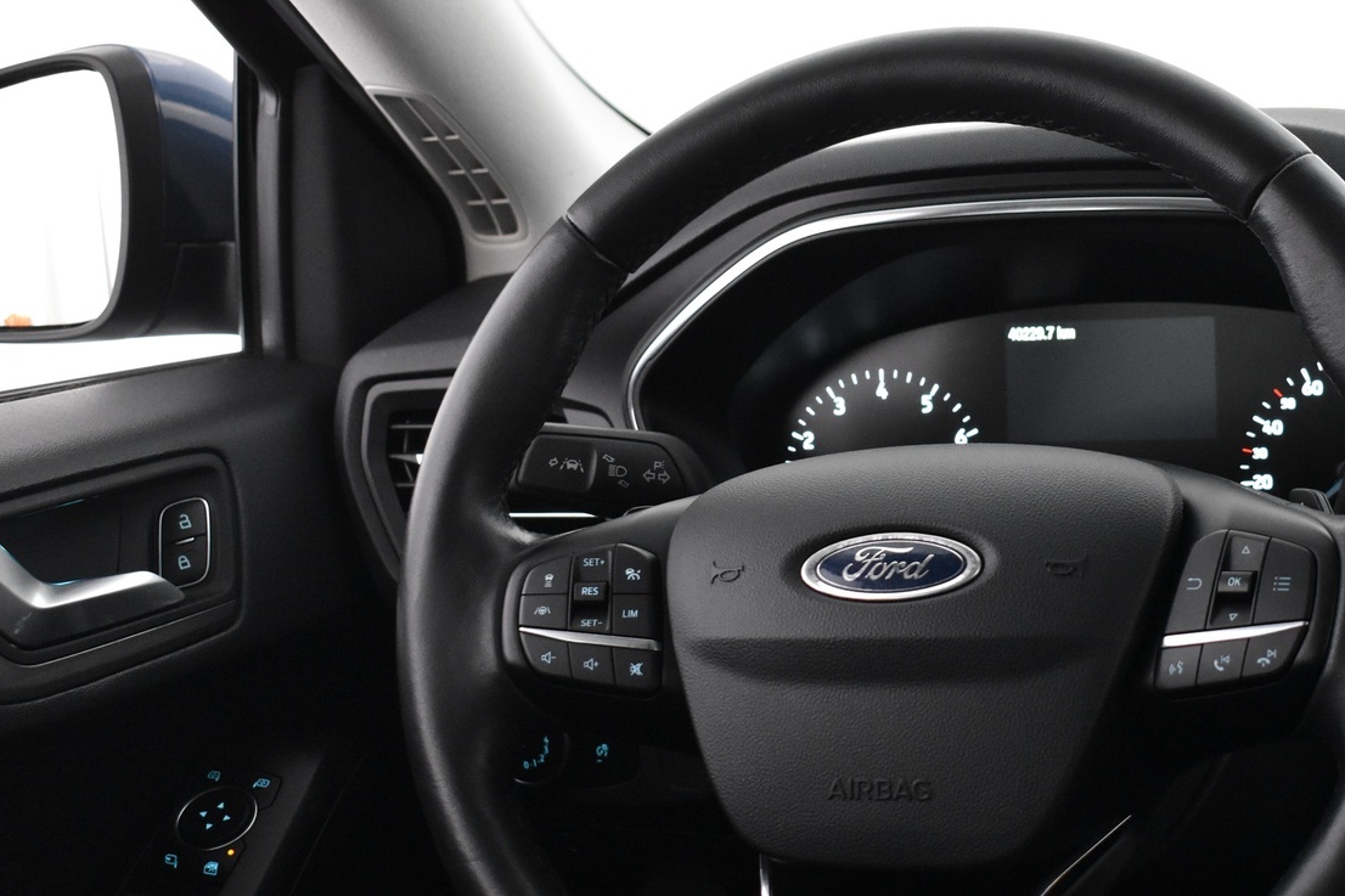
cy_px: 571
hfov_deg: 31.3
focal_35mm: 64
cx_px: 894
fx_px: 2381
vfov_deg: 21.3
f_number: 4.2
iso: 3200
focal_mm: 29
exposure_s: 1/40
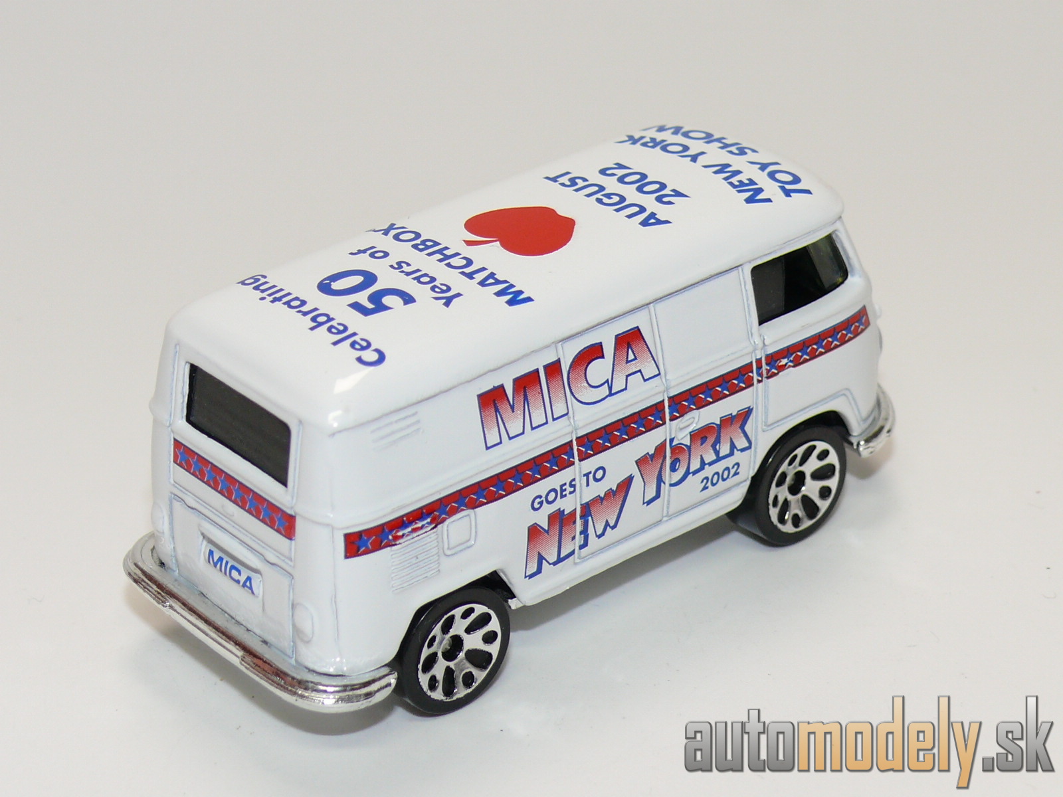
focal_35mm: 102
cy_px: 398
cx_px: 532
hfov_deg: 19.3
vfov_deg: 14.5
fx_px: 3132
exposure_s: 1/30
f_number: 4
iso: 100
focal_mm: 13.3
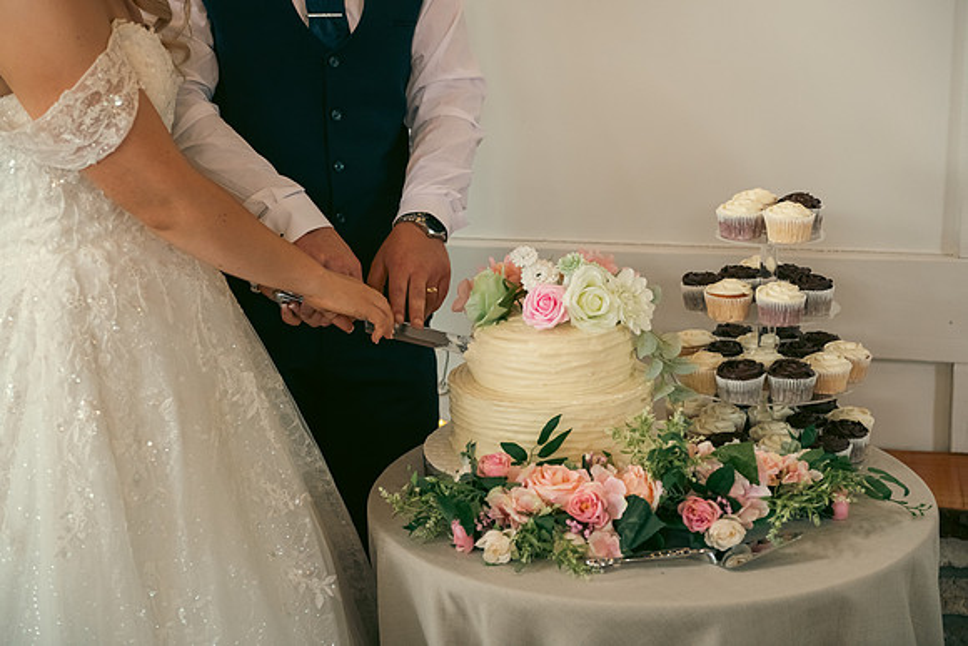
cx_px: 484
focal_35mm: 70
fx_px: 1883
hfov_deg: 28.8
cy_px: 323
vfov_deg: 19.5
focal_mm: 70
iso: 1000
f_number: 3.5
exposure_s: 1/160
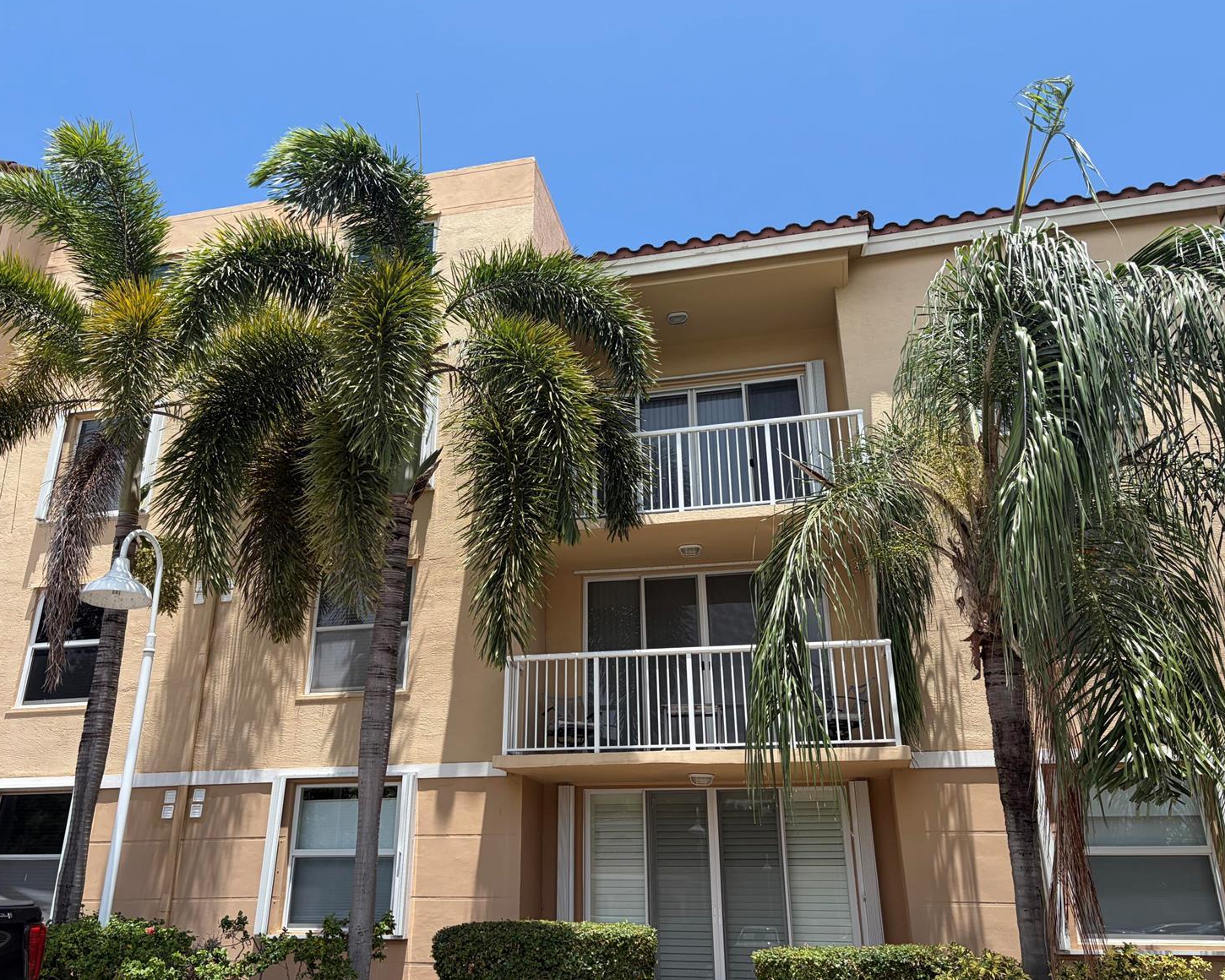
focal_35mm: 28
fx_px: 1015
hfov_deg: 62.2
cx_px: 578
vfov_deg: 51.5
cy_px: 482
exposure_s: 1/2451
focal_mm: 5.96
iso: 50
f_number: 1.6
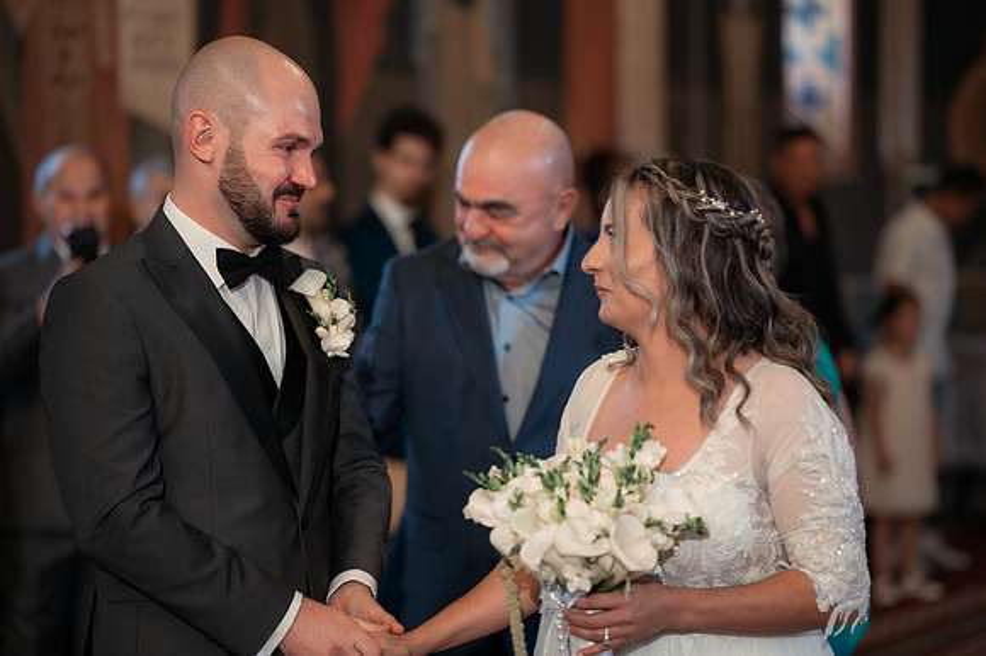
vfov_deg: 16.1
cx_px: 493
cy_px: 328
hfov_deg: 23.9
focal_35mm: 85
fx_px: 2327
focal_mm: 85
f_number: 2
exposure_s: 1/200
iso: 1600
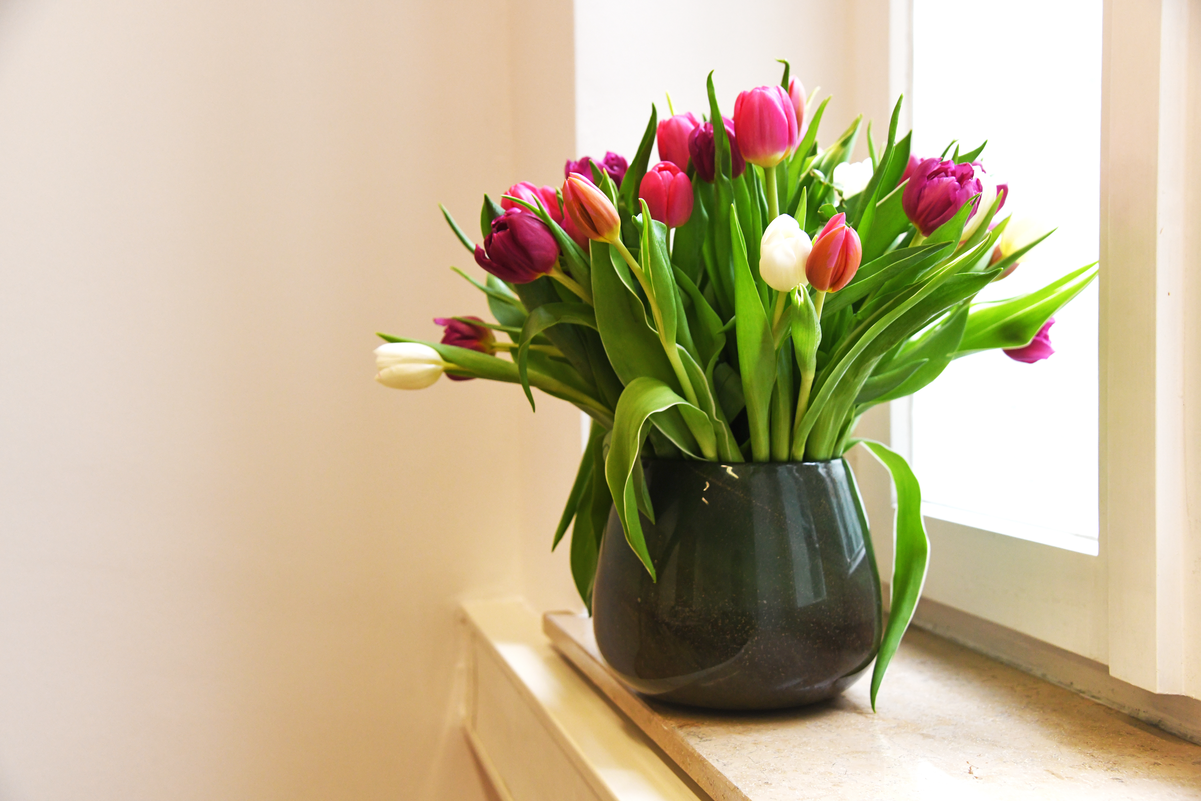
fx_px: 1468
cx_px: 600
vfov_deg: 30.5
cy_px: 400
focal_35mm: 44
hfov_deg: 44.5
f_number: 5
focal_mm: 44
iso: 1250
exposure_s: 1/125
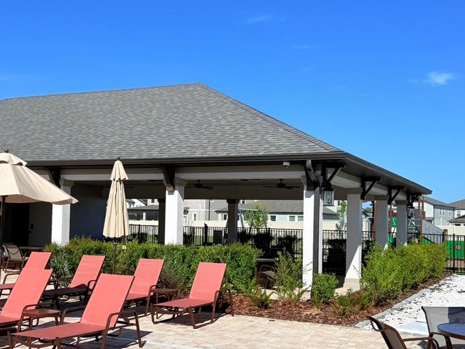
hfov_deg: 40.3
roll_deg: -1.6
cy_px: 208
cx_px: 191
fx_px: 631
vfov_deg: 30.8
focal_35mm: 47
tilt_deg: +0.1
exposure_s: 1/9091
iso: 80
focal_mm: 6.76
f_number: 1.78
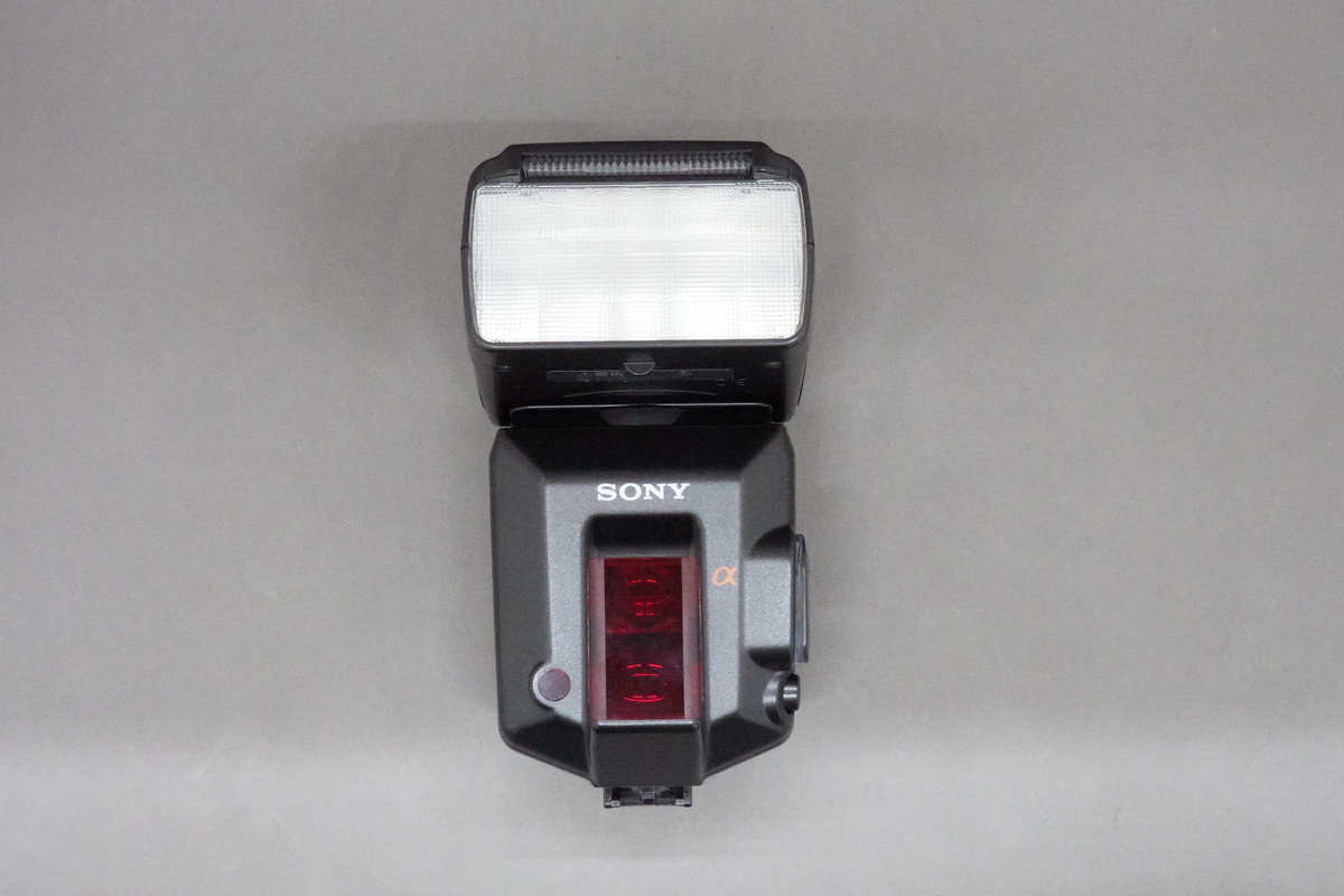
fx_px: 1643
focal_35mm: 44
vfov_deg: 30.5
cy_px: 448
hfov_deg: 44.5
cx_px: 672
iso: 6400
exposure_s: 1/40
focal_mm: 16.21
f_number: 11
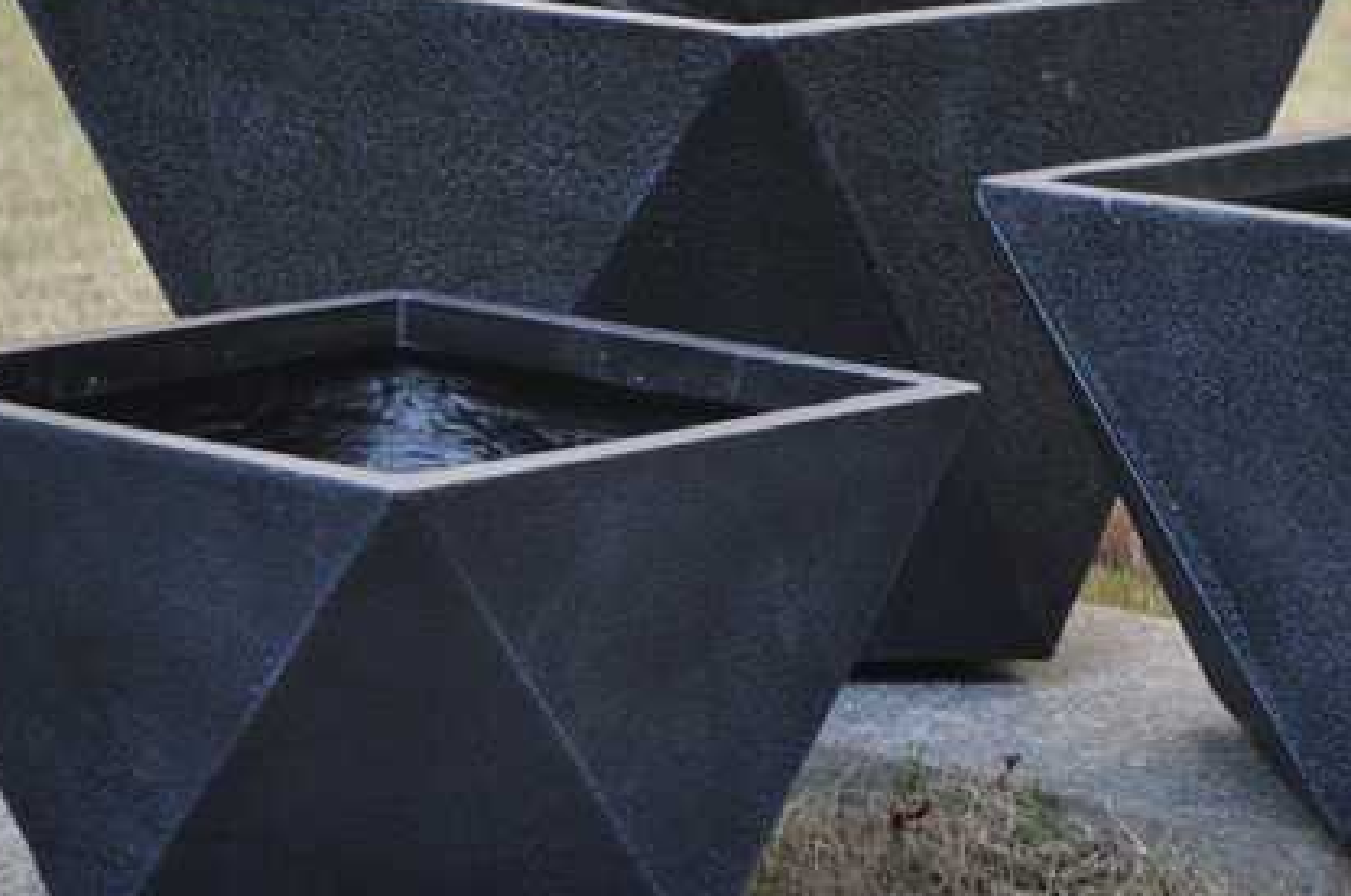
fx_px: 5133
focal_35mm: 137
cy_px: 416
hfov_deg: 15.0
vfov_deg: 10.0
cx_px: 952
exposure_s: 1/125
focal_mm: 38
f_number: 4.5
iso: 200
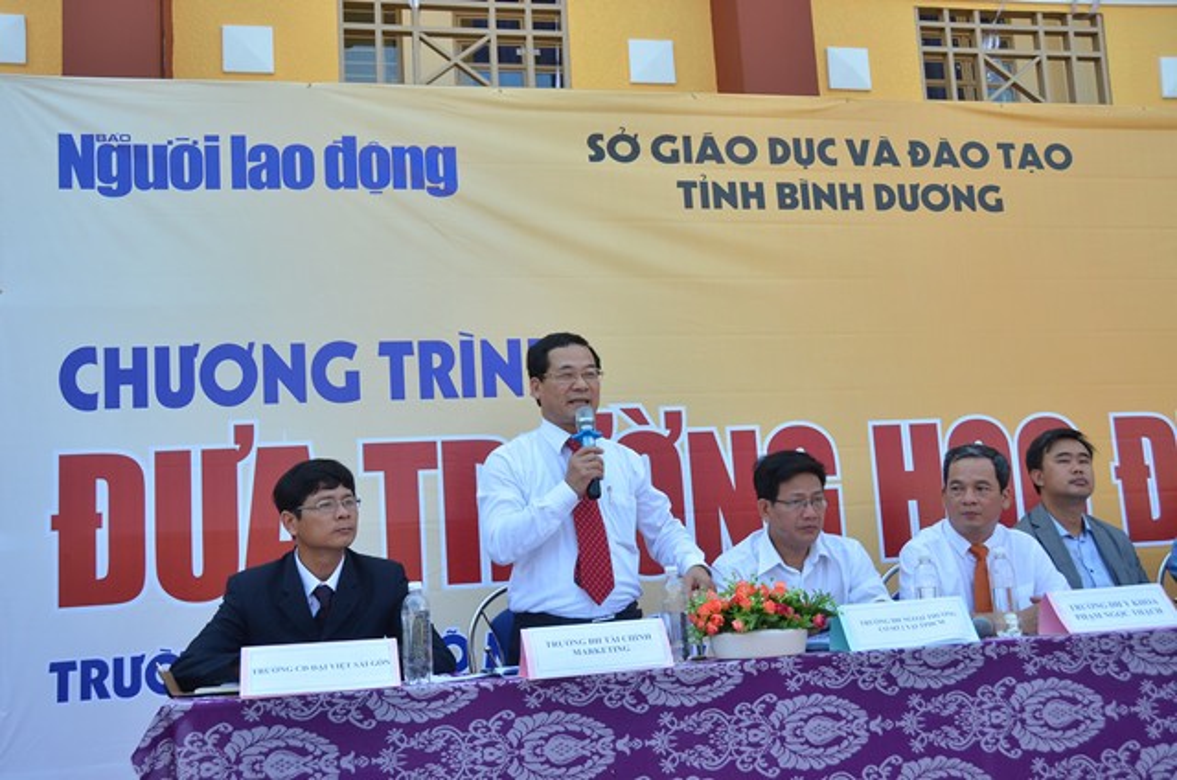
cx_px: 588
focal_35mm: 36
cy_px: 390
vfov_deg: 36.7
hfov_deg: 53.2
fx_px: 1175
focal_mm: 24
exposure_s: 1/250
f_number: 4.5
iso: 160
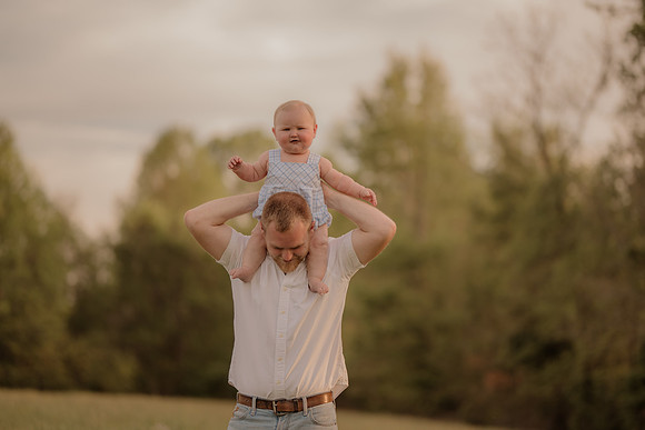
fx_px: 1523
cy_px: 215
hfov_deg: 23.9
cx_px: 322
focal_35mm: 85
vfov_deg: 16.1
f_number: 1.4
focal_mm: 85
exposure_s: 1/800
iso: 160
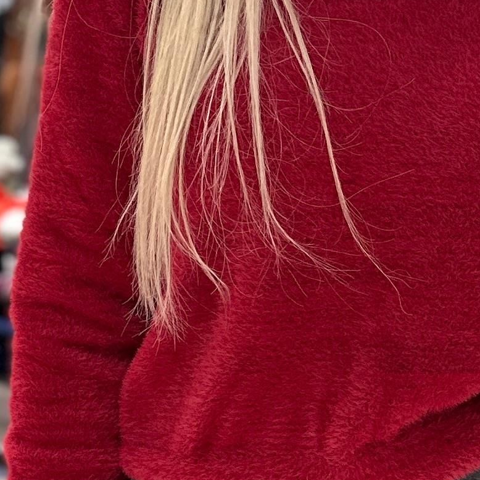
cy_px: 202
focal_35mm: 110
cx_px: 479
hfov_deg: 15.5
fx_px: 1726
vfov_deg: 15.8
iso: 125
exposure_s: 1/121
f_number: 1.78
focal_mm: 6.86
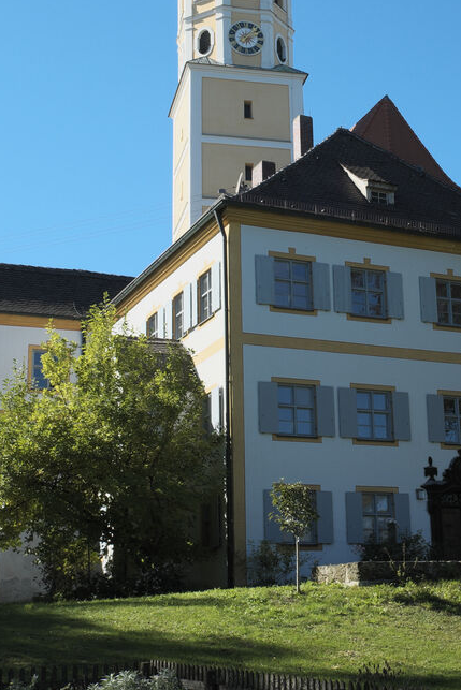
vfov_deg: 34.7
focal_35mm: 56
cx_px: 320
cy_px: 155
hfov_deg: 24.1
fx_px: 1075
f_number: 11
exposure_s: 1/160
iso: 200
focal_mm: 24.3
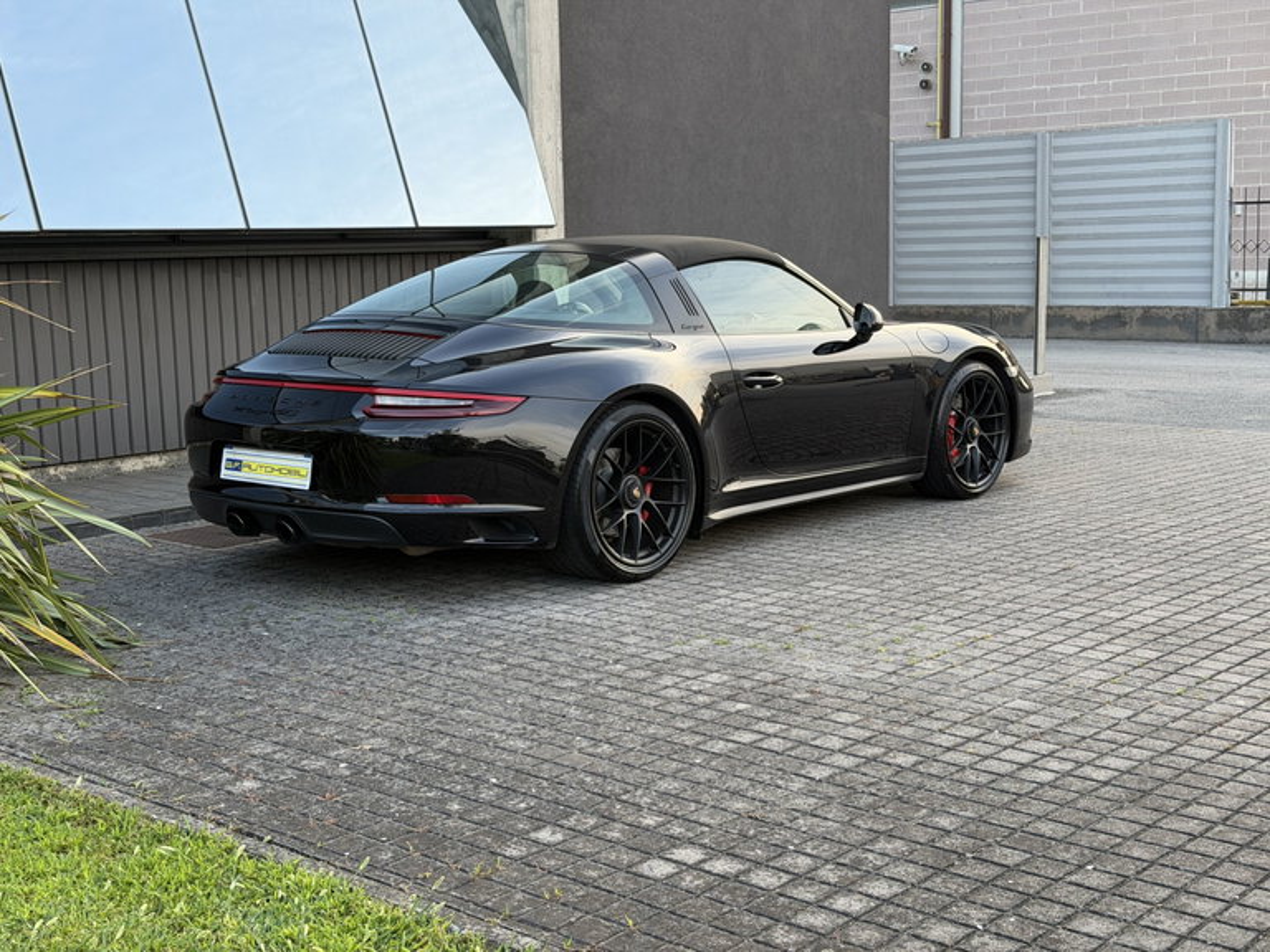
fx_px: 1761
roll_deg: +1.4
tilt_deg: -7.7
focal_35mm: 48
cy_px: 476
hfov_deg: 39.7
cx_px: 635
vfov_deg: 30.3
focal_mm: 6.76
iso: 80
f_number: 1.78
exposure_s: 1/277
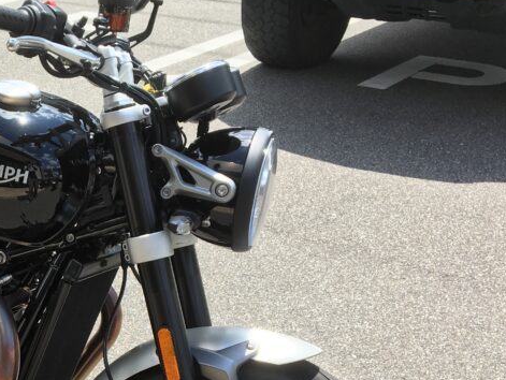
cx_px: -5
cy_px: 348
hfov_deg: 28.7
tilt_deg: -30.2
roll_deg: +4.1
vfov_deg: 22.7
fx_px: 922
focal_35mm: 63
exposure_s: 1/746
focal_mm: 4.15
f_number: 2.2
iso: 25
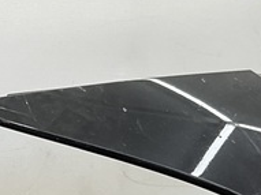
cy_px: 420
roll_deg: -3.0
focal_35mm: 153
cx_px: -57
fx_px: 1153
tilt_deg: -16.7
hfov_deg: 12.6
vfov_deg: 9.0
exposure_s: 1/100
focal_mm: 3
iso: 20
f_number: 1.8
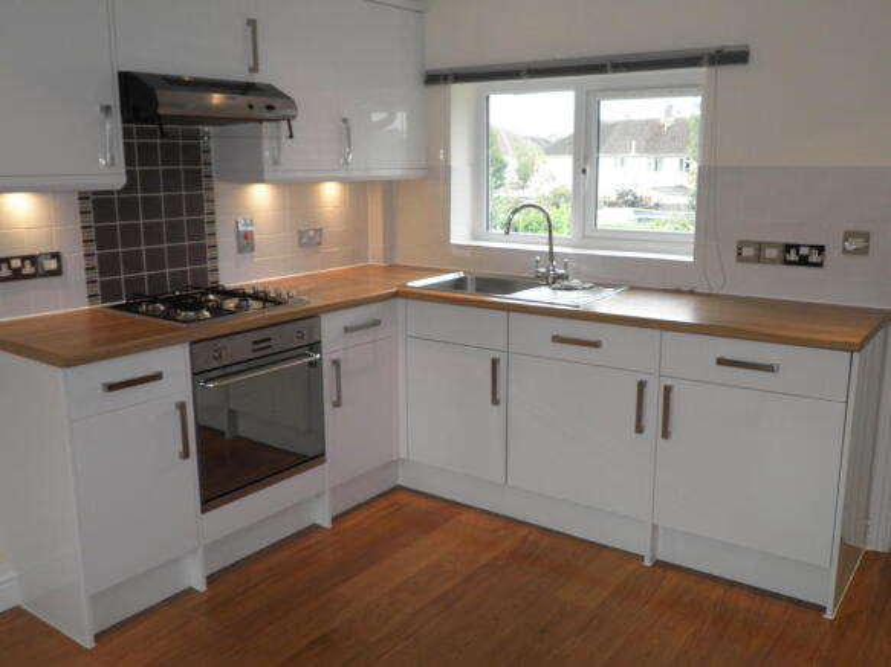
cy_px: 334
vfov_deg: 44.1
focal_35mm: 32
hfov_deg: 56.8
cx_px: 446
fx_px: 823
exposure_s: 1/50
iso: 125
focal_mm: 5.9
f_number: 3.7
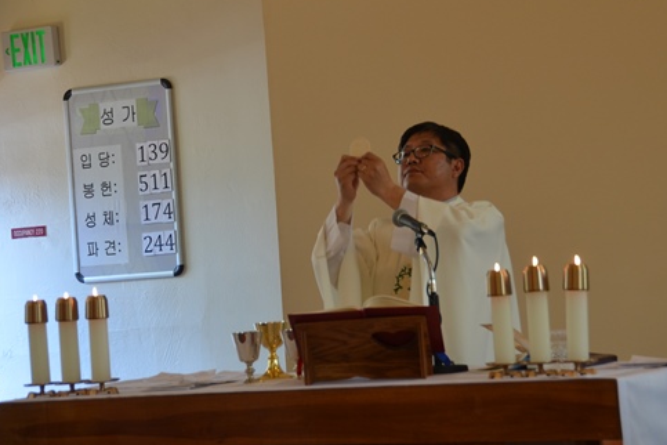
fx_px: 2205
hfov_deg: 17.2
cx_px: 370
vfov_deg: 11.5
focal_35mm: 119
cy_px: 195
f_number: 4.8
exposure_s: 1/60
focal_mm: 60
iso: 560
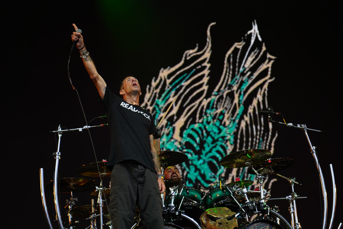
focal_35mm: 105
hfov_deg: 19.5
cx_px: 172
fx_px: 1000
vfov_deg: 13.0
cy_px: 114
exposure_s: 1/125
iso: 250
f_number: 4
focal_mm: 105
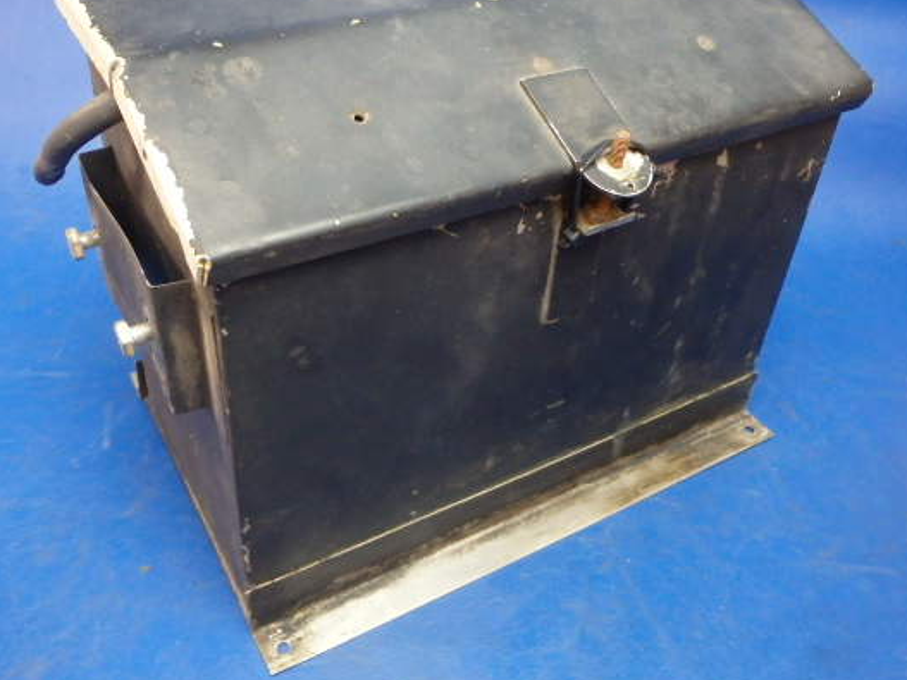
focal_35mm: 34
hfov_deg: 53.9
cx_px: 410
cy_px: 305
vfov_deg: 41.7
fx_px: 891
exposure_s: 1/30
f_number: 3.9
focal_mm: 5
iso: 800
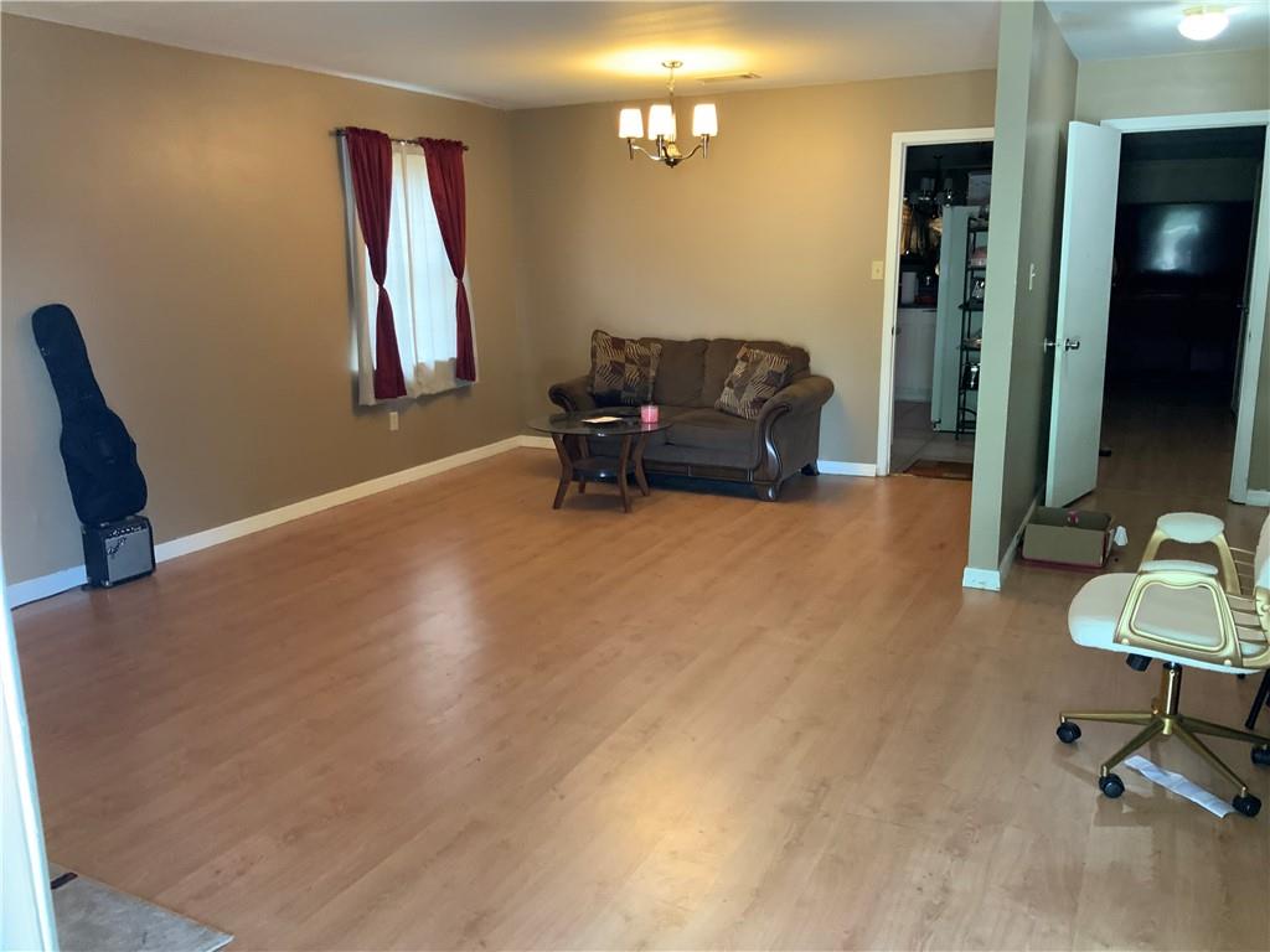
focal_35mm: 29
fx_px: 1064
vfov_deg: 48.2
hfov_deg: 61.7
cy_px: 476
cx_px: 635
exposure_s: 1/40
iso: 200
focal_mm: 3
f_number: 1.8
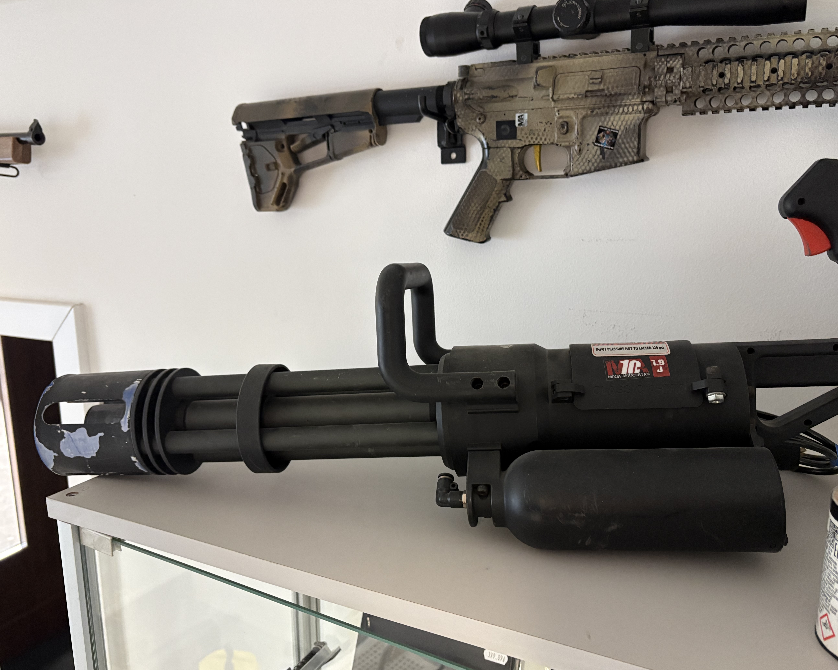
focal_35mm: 28
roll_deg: +0.3
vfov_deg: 51.5
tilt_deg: -11.7
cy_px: 340
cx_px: 431
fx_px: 694
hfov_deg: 62.2
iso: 400
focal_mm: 5.96
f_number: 1.6
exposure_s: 1/50
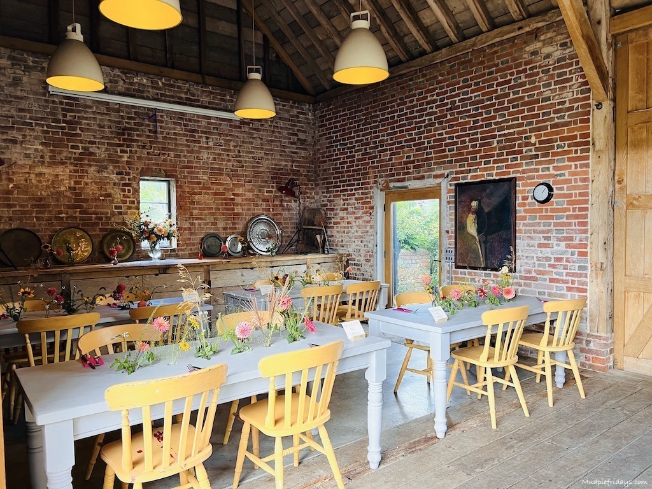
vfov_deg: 53.1
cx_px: 326
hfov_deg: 67.3
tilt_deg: -3.0
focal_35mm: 26
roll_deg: +1.2
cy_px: 244
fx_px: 490
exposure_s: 1/65
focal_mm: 5.7
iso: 125
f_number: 1.5
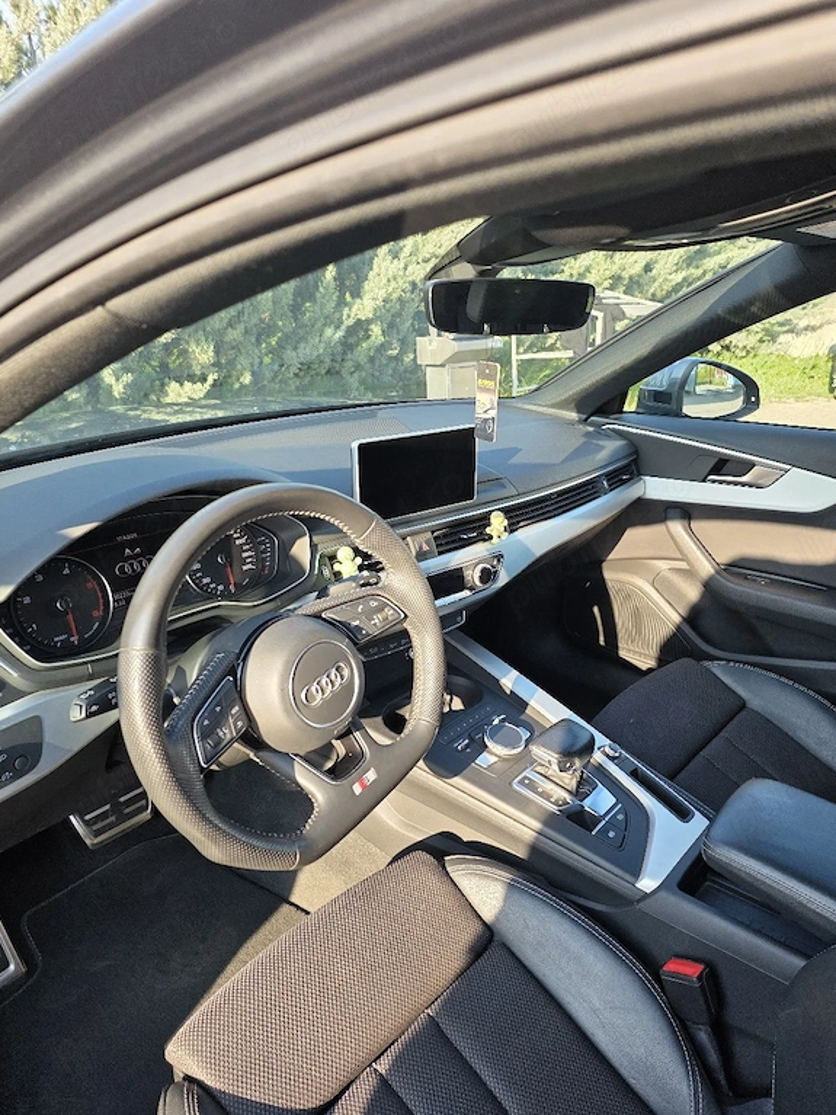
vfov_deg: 71.6
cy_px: 576
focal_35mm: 24
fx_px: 773
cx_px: 429
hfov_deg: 56.8
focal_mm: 6.3
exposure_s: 1/370
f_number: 1.7
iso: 50
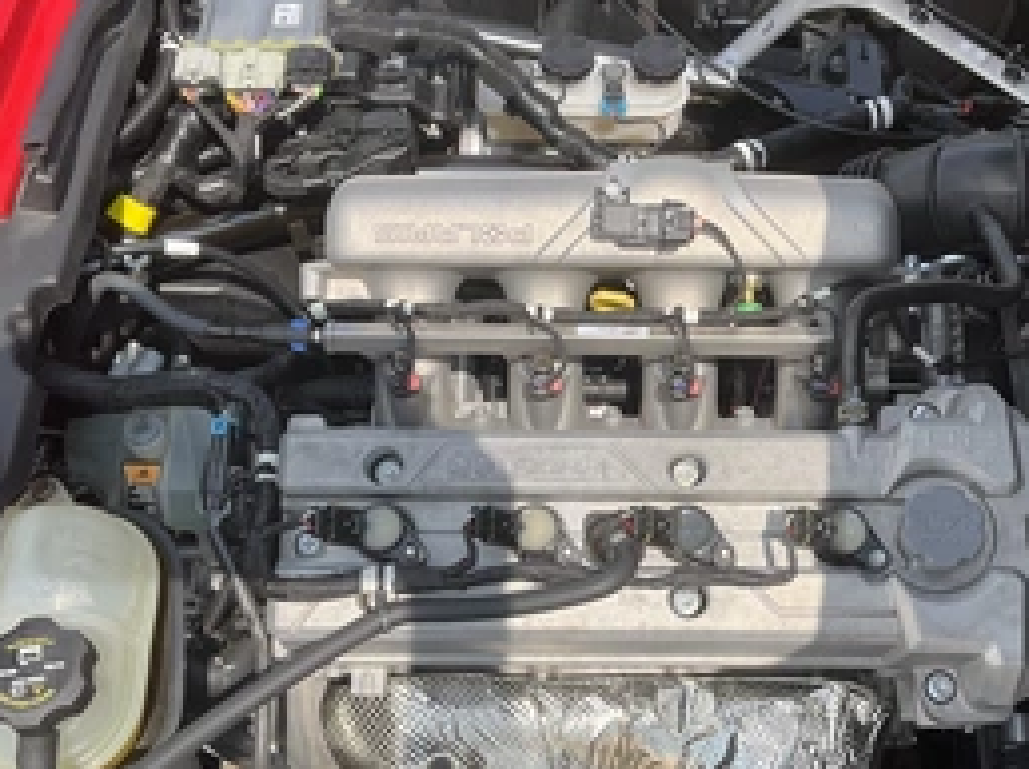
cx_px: 618
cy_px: 454
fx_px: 1336
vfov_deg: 32.1
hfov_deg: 41.9
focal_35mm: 45
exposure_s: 1/1250
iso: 25
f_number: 1.8
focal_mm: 3
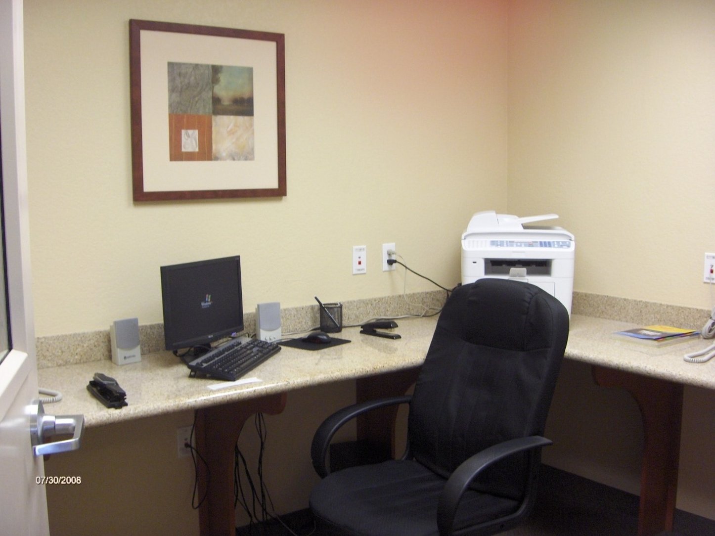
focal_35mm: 39
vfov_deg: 36.8
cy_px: 268
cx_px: 358
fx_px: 805
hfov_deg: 47.9
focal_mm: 8
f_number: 2.8
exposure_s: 1/72.9
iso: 200
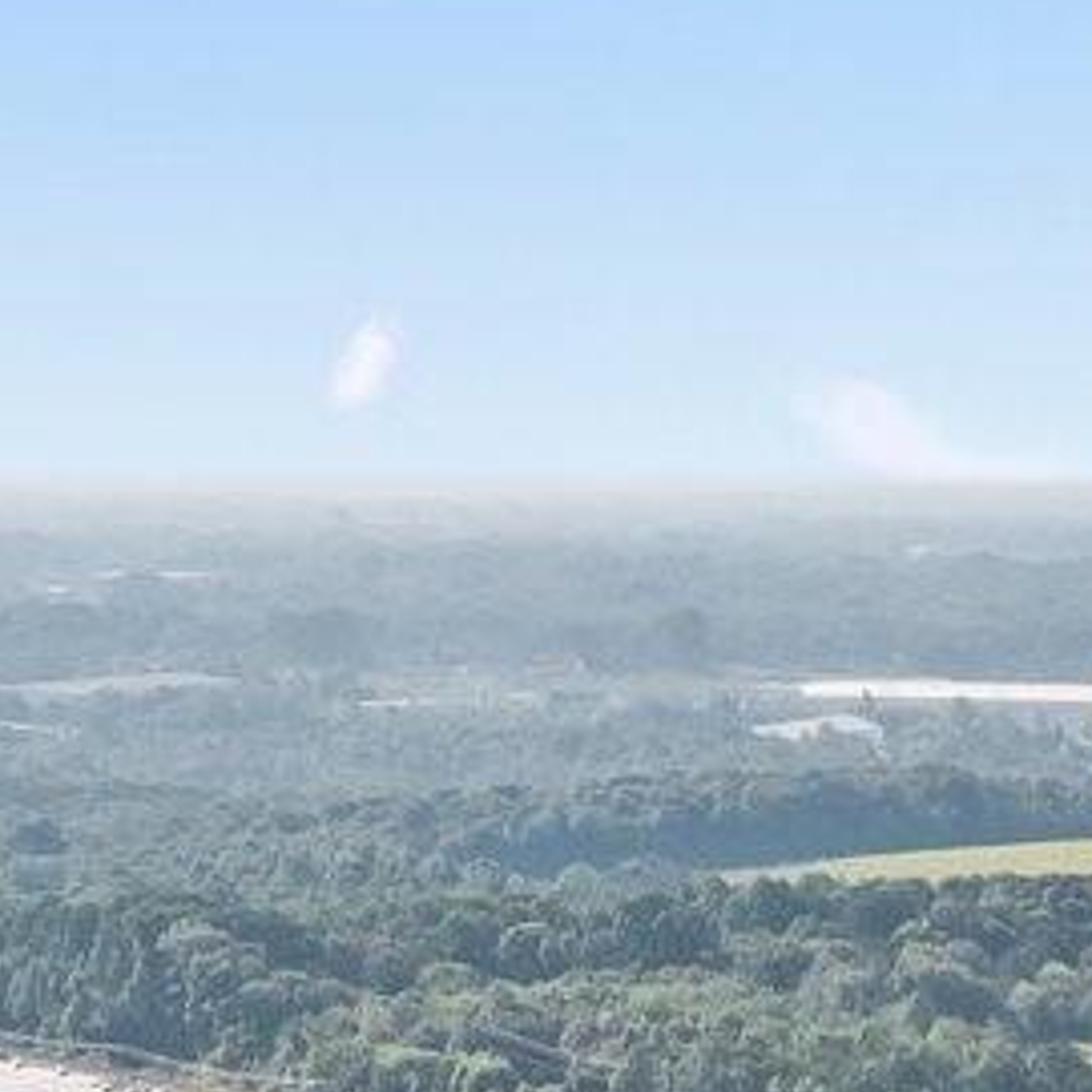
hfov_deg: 9.7
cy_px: 1918
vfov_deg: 9.3
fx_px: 6424
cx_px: 242
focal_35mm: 180
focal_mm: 10.26
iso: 100
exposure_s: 1/1000
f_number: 5
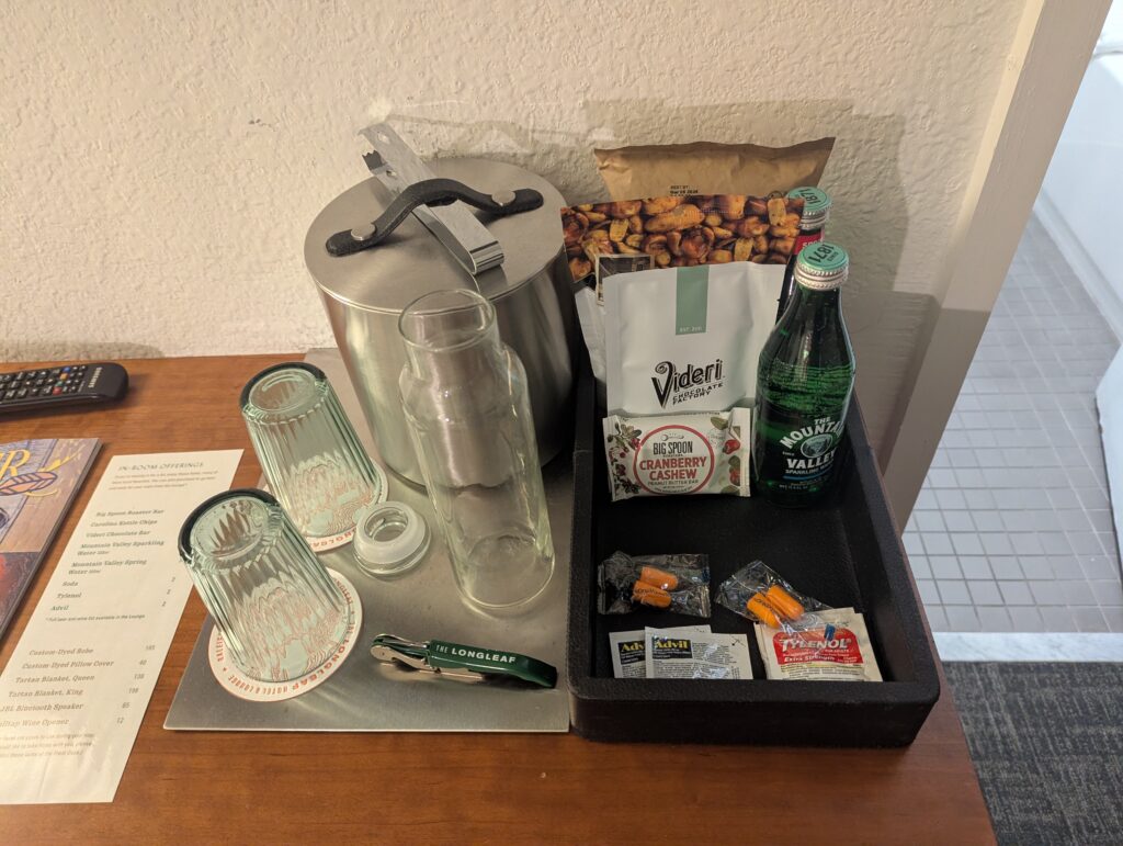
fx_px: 780
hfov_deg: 71.5
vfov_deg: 56.9
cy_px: 423
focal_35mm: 24
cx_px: 562
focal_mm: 6.81
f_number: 1.85
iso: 670
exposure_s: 1/40
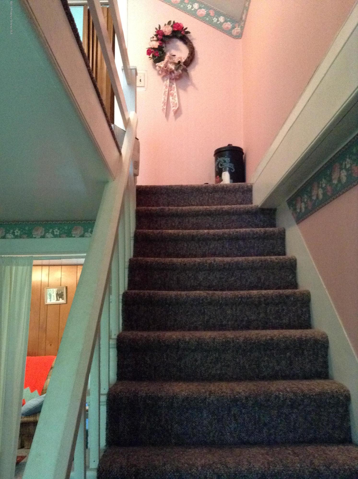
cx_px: 179
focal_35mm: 33
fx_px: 456
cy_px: 240
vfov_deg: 55.4
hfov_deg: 42.8
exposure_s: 1/15
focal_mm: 3.3
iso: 500
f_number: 2.4
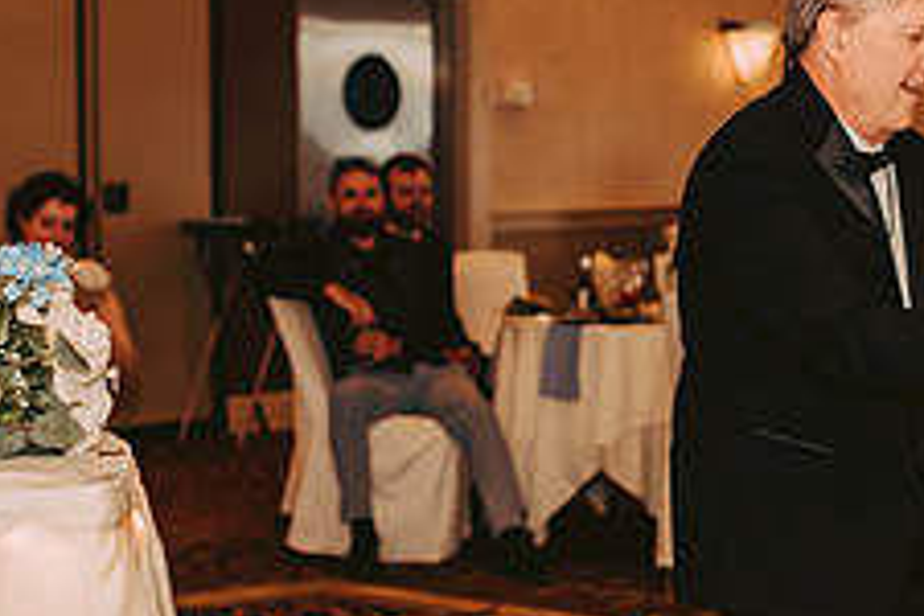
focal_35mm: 129
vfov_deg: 10.6
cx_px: 743
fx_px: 3311
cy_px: 380
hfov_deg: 15.8
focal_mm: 50
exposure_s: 1/125
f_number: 2.5
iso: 800
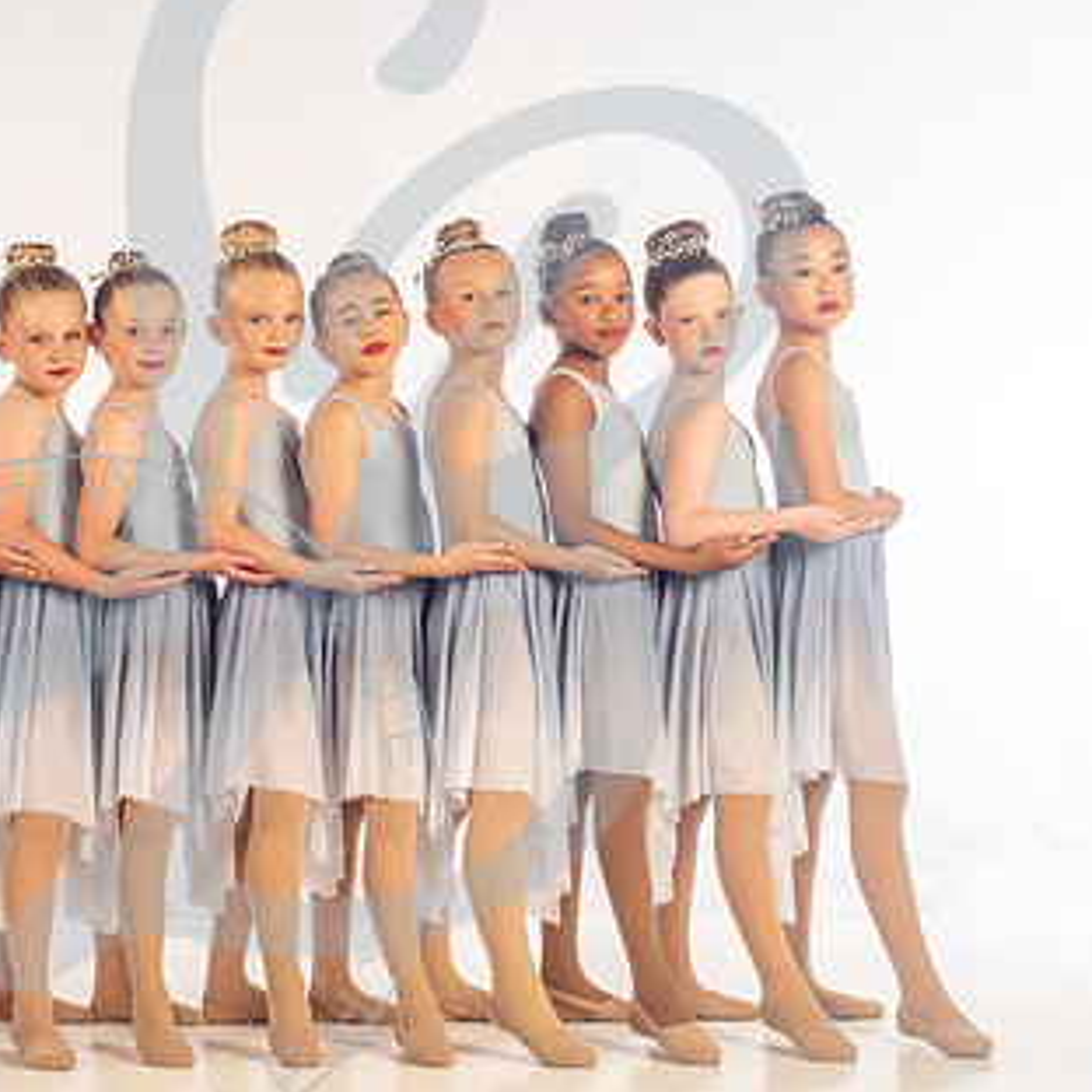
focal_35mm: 79
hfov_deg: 21.7
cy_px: 520
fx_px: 2820
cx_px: 256
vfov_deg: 21.9
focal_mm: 50
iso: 320
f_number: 7.1
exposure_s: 1/160
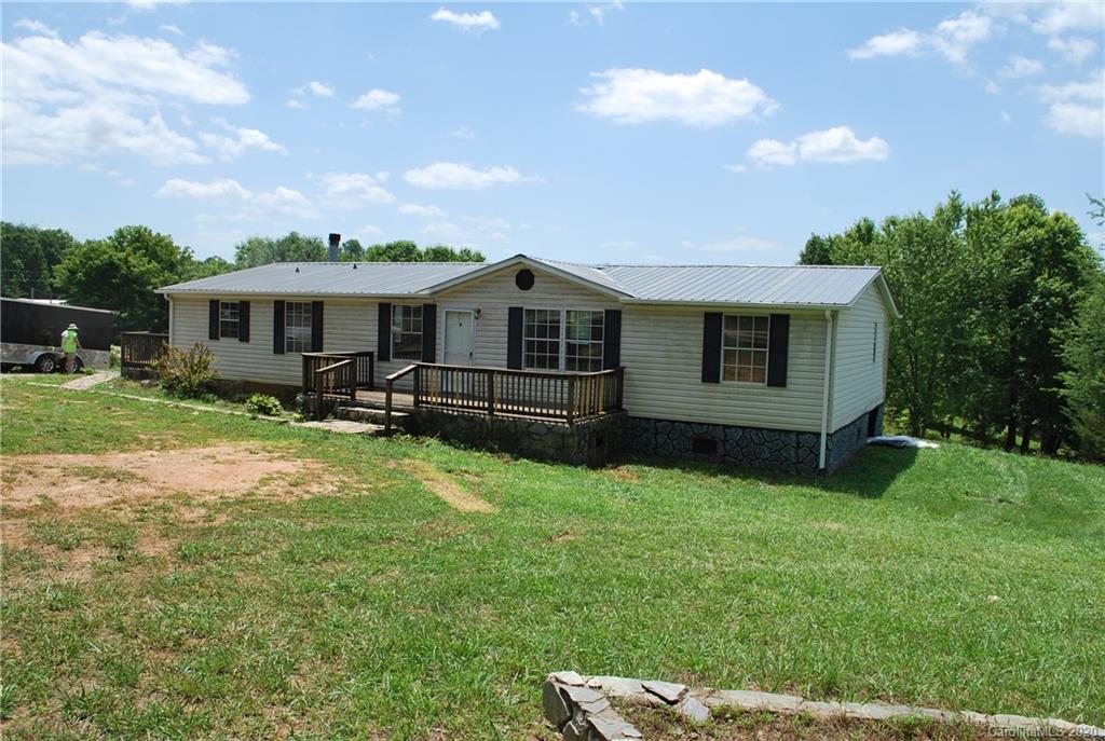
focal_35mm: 27
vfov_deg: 48.1
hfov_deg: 67.3
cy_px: 370
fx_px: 830
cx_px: 552
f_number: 8
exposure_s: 1/250
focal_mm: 18
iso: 100
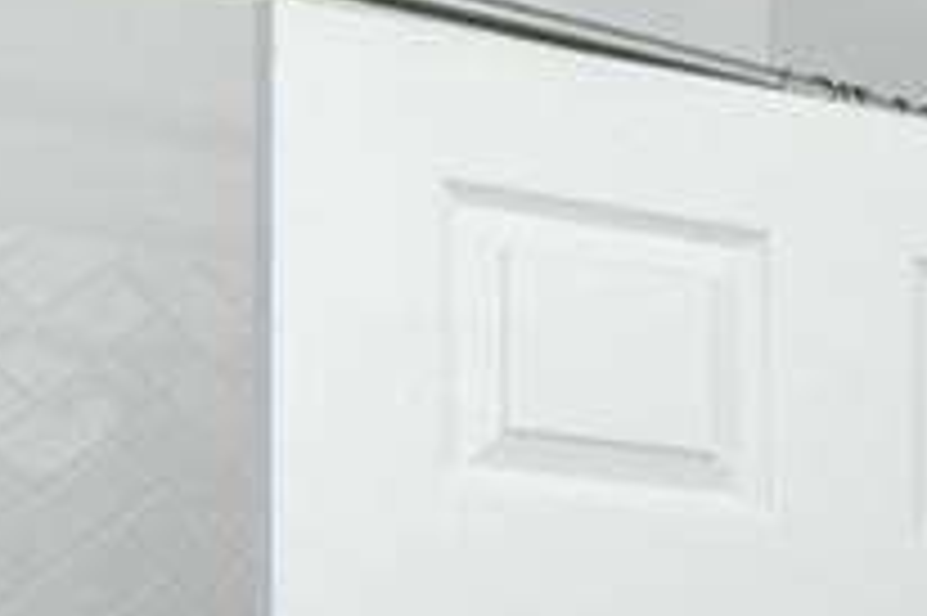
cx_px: 2664
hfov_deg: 10.7
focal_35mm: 140
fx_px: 3602
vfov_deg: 9.2
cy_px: 1183
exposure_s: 1/80
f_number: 3.2
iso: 320
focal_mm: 12
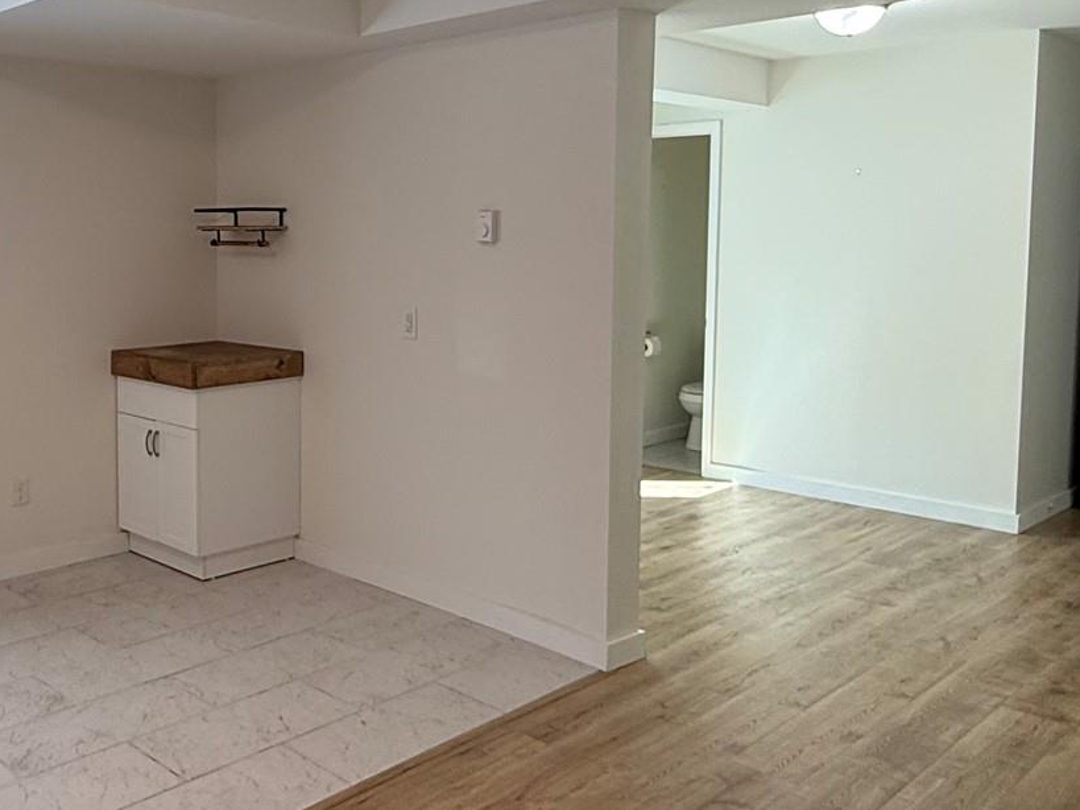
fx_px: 1092
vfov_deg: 40.5
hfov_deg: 51.8
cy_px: 313
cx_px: 377
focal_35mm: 35
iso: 160
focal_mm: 2.22
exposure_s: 1/120
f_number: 2.2
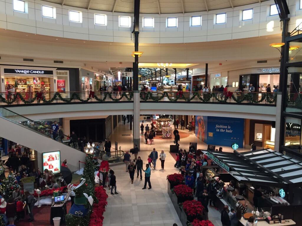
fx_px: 253
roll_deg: -1.6
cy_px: 113
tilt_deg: -6.3
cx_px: 151
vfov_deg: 48.2
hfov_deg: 61.7
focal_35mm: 29
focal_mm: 4.15
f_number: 2.2
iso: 50
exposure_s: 1/30
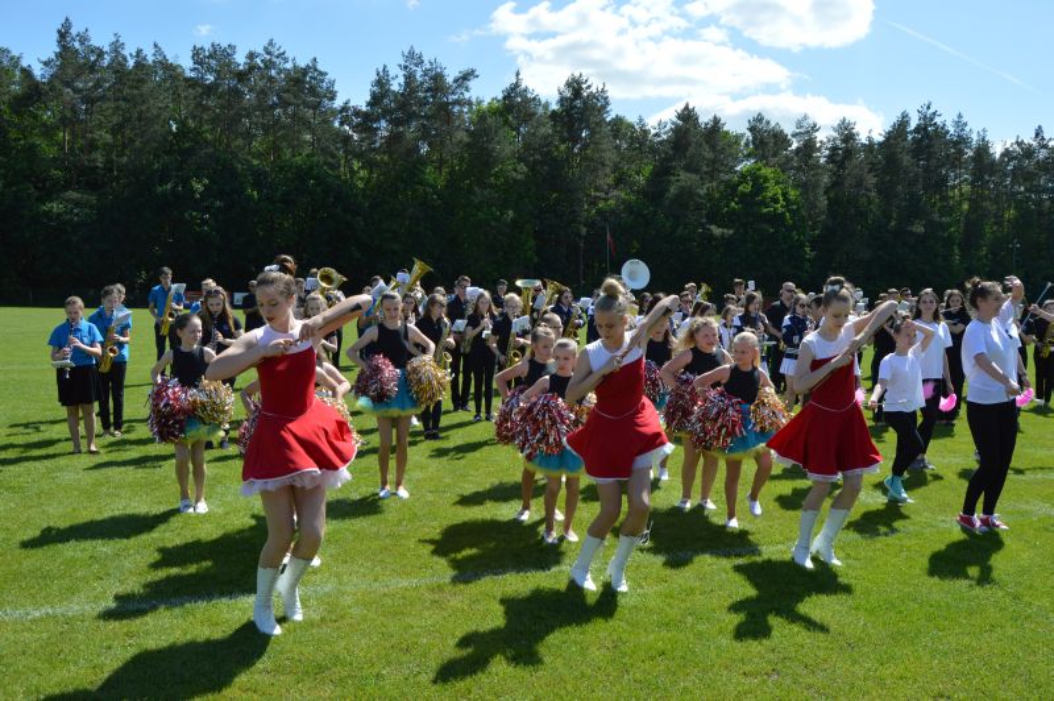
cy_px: 350
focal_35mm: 27
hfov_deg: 67.4
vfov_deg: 47.9
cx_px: 527
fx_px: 790
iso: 100
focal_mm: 18
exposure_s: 1/250
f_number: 8
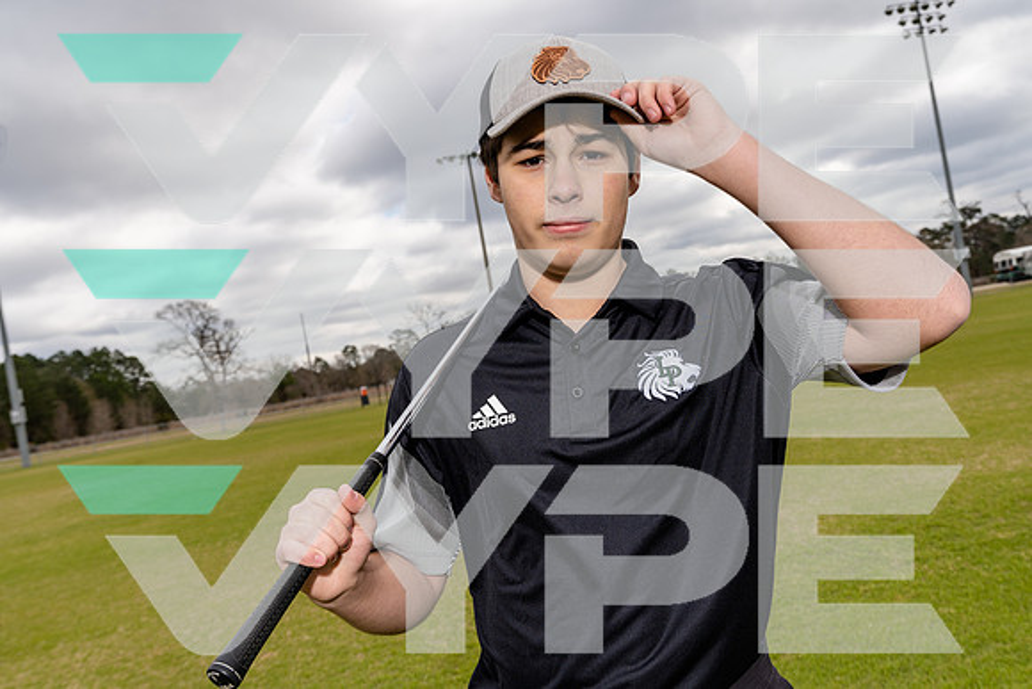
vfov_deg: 37.9
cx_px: 516
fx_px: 1004
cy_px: 344
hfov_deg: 54.4
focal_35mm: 35
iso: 160
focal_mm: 35
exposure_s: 1/250
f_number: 9
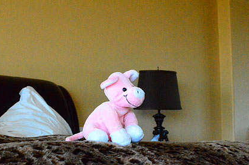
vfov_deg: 17.9
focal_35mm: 76
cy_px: 90
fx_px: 522
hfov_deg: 26.8
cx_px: 125
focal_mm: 35
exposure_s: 1/250
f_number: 9
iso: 12800
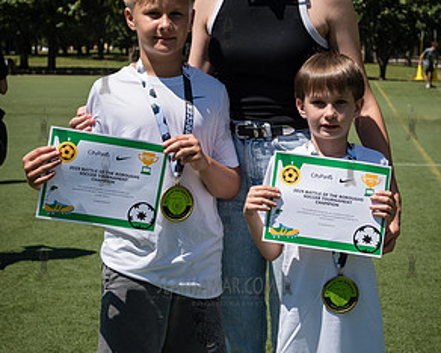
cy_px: 120
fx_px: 1136
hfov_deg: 22.0
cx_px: 237
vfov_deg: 17.6
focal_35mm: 87
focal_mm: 38
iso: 200
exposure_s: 1/2000
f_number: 4
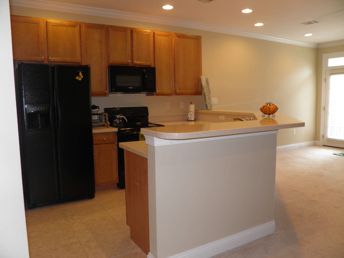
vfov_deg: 49.7
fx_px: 278
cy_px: 129
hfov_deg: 63.4
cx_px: 172
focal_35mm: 28
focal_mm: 4.9
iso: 100
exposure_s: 1/30
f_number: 2.8
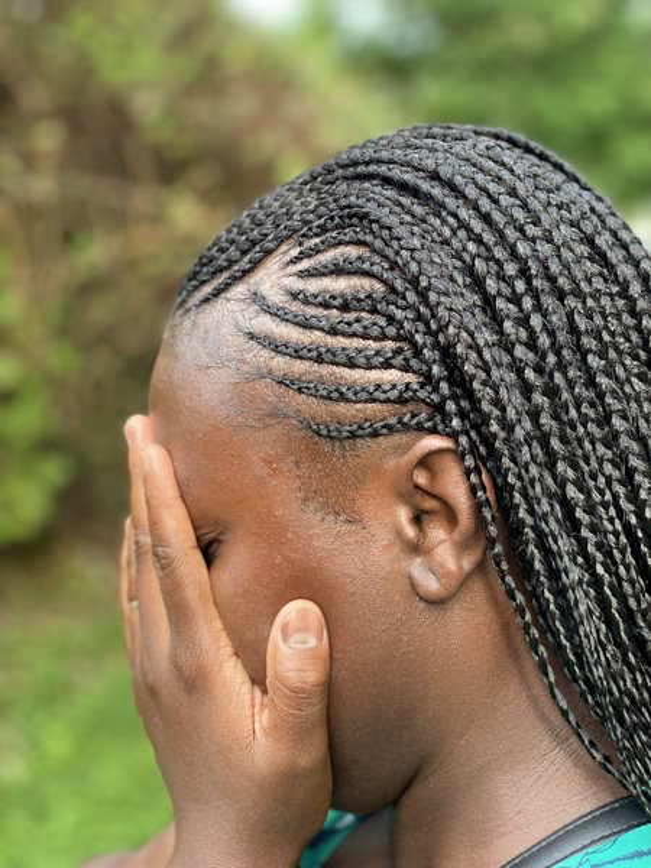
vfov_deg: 36.8
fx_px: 1304
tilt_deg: -8.1
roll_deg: -4.2
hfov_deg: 28.0
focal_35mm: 52
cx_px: 326
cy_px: 434
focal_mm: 6
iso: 100
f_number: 2
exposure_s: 1/122
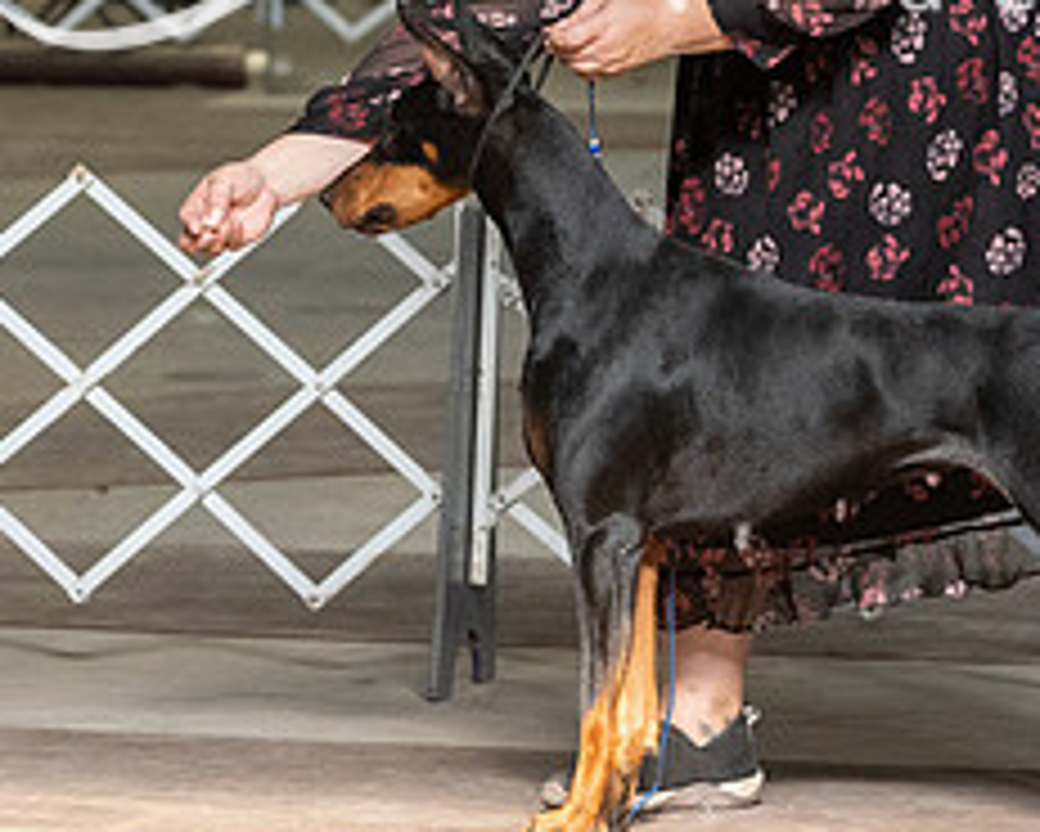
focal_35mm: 348
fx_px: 10716
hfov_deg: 5.6
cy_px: 144
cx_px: 727
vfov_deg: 4.4
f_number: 5
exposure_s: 1/400
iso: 6400
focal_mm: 127
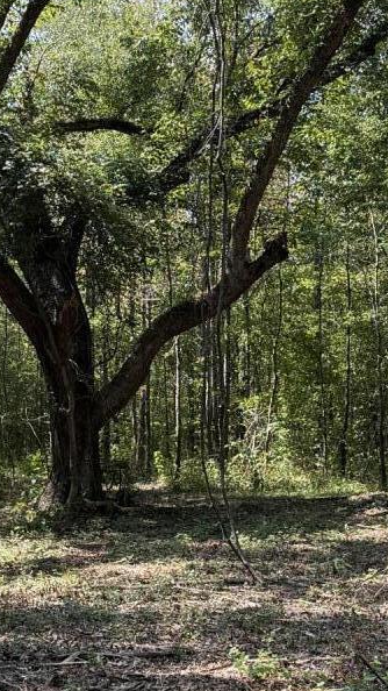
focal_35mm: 88
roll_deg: -1.4
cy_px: 223
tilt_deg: +8.0
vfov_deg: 24.1
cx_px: 117
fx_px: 1610
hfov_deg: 13.7
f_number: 1.78
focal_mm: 6.76
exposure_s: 1/654
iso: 100
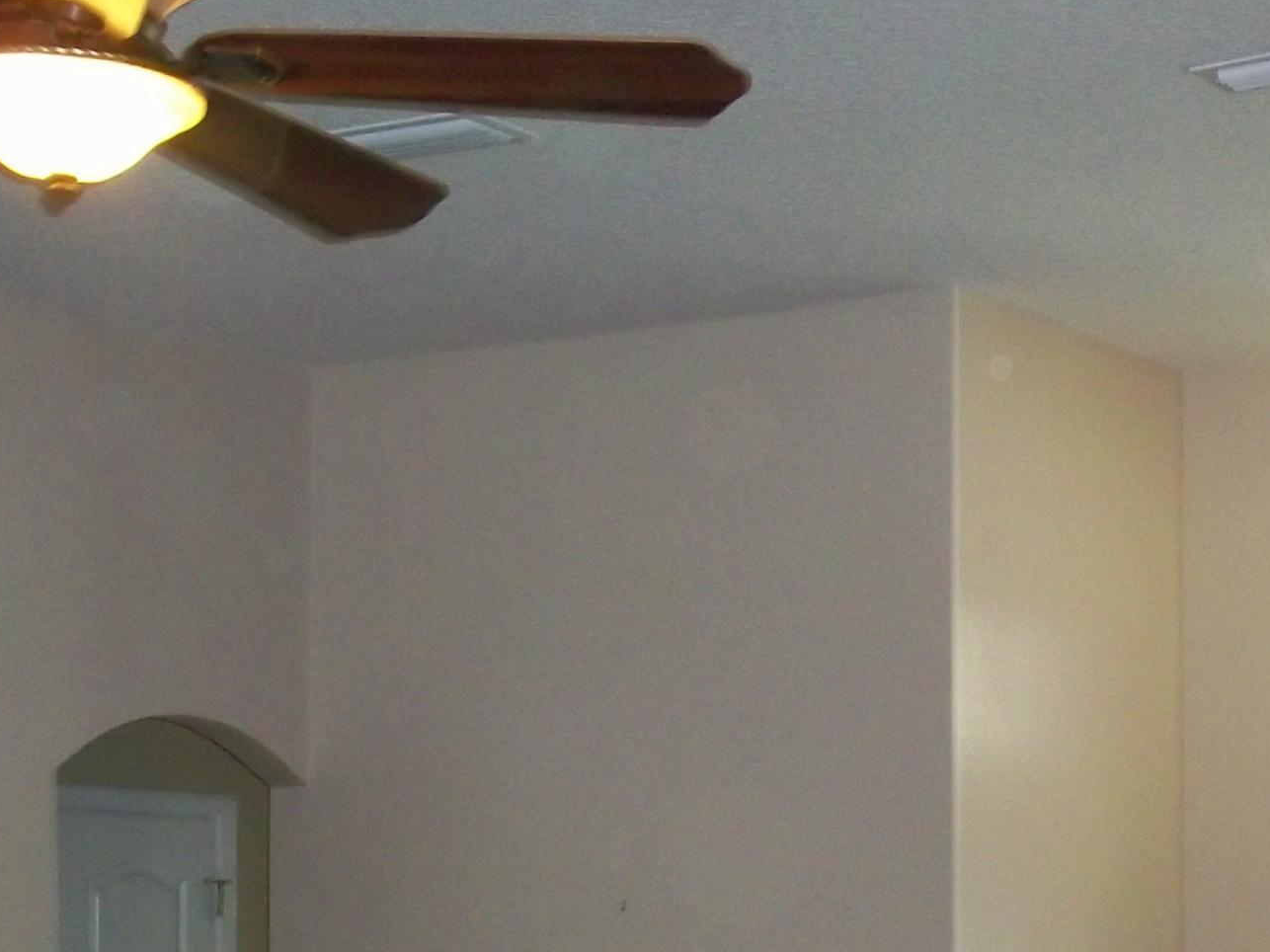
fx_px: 3081
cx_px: 899
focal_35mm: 84
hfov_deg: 23.1
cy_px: 949
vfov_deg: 17.2
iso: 320
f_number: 3.1
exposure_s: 1/30
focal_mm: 6.5
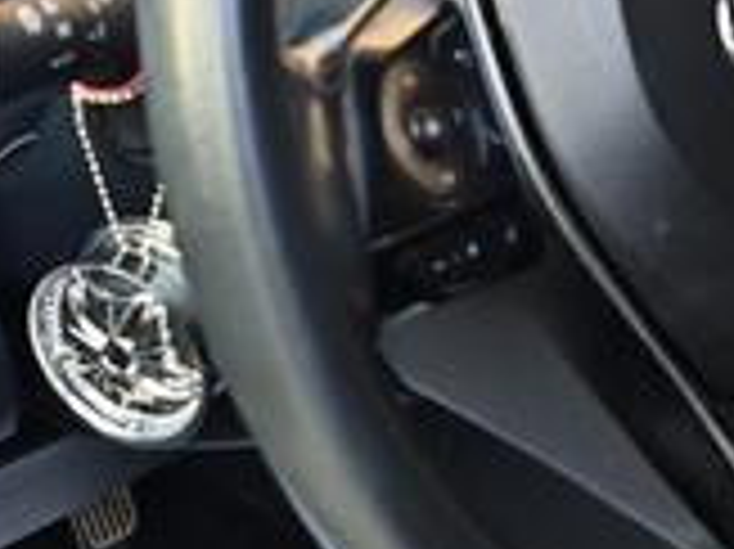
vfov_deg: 15.1
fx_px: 1949
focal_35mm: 92
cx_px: 374
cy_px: -232
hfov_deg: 21.3
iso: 400
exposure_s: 1/245
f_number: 1.62
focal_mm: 6.55
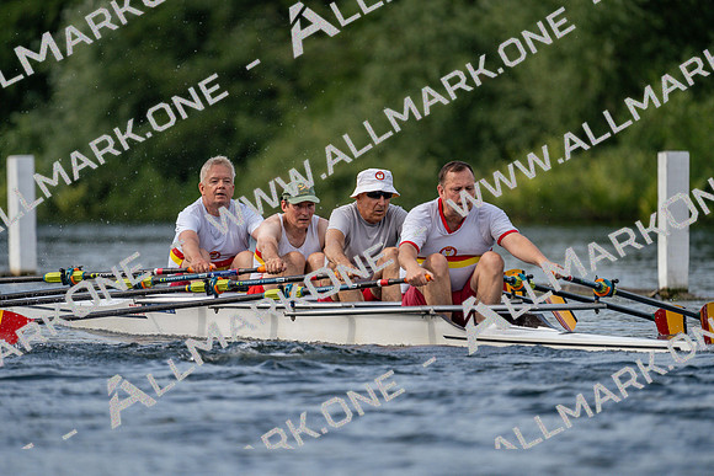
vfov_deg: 2.3
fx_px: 11902
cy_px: 238
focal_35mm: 600
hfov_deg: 3.4
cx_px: 357
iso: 400
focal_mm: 600
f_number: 6.3
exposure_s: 1/1600
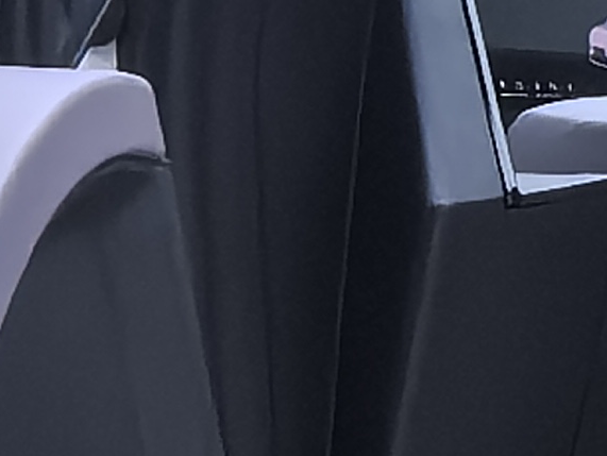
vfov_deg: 9.6
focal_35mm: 154
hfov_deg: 9.3
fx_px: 2702
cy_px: 412
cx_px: 1969
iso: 100
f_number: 2.2
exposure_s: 1/100
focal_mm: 1.95
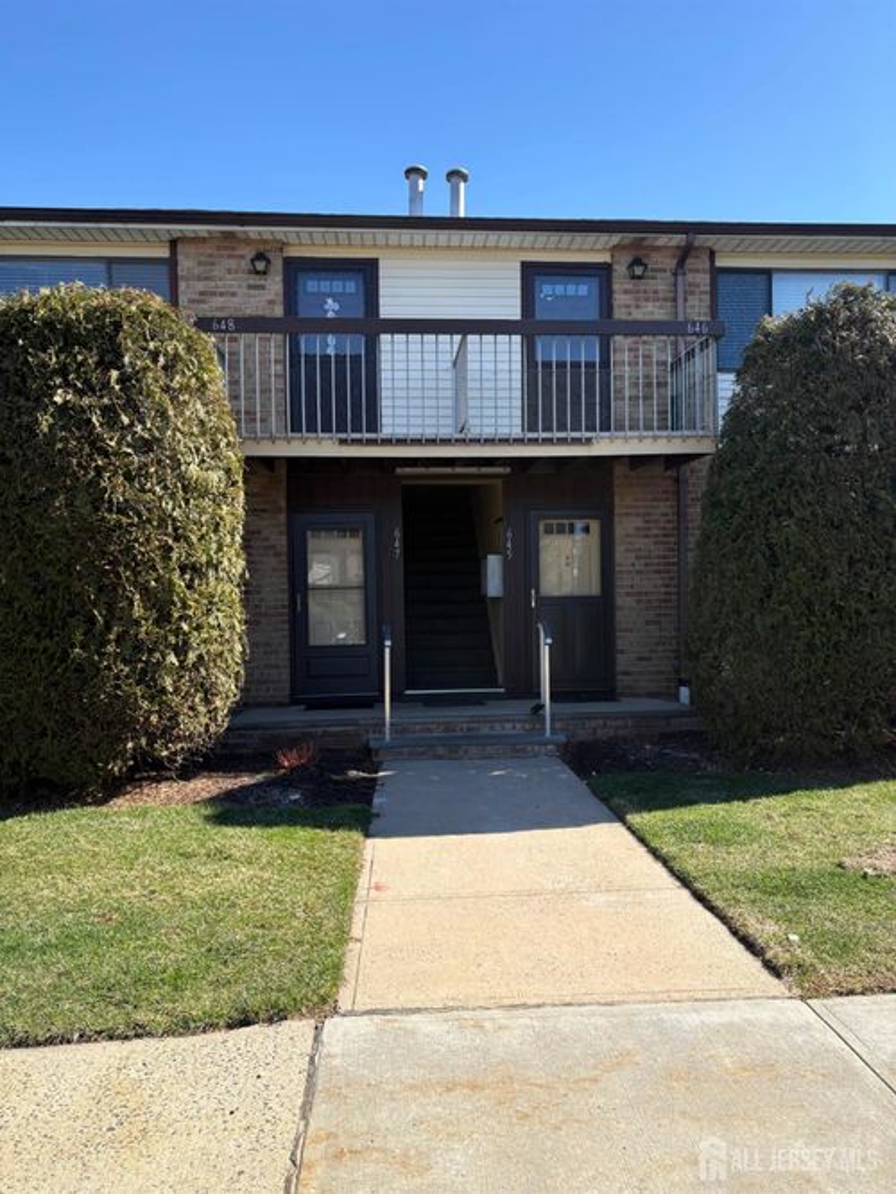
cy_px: 597
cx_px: 448
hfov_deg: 53.1
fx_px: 897
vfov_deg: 67.3
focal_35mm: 26
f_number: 1.6
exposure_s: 1/1626
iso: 50
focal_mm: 5.96
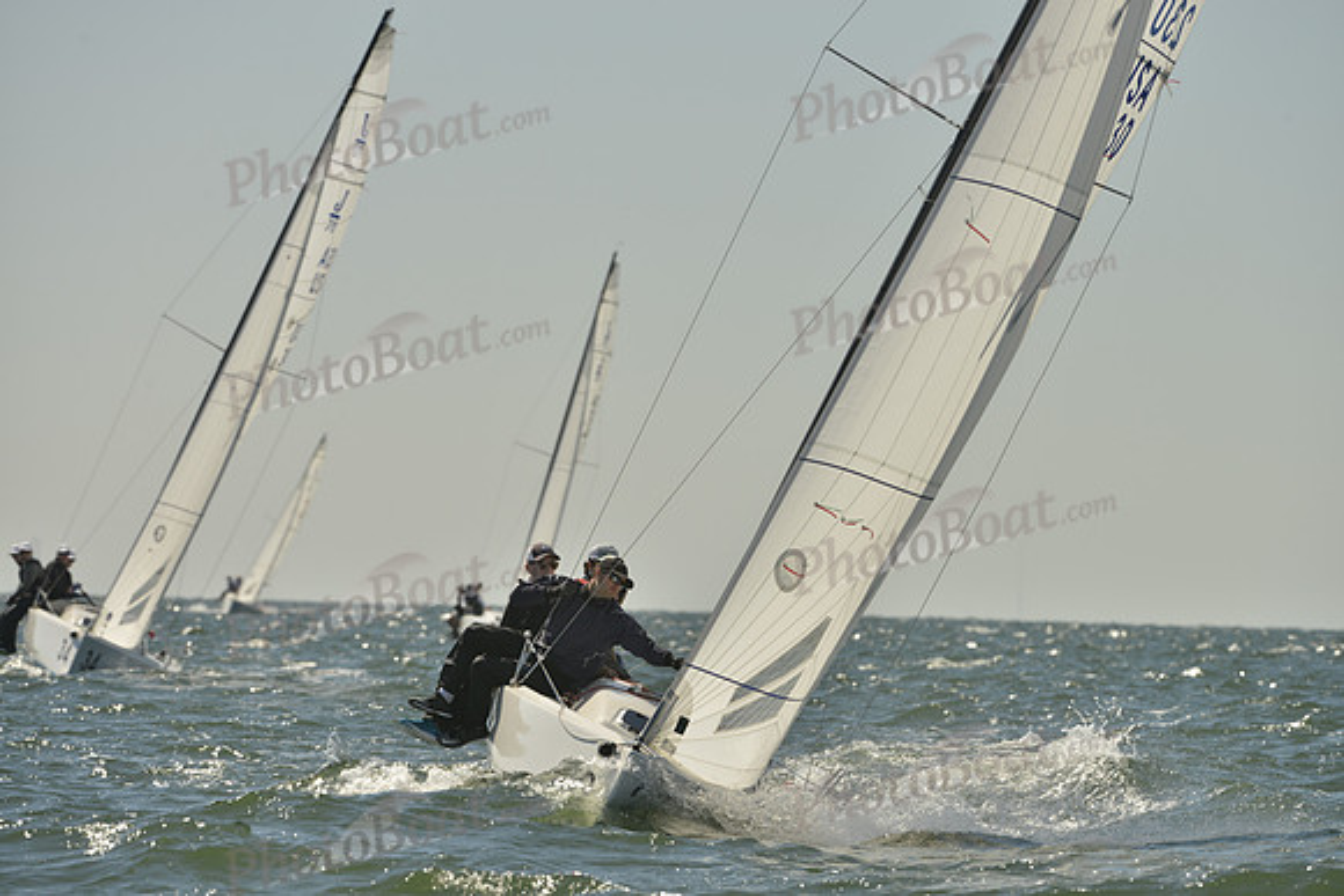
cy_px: 448
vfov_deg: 3.9
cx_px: 672
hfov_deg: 5.9
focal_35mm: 350
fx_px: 13069
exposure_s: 1/1250
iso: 280
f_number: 9
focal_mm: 350
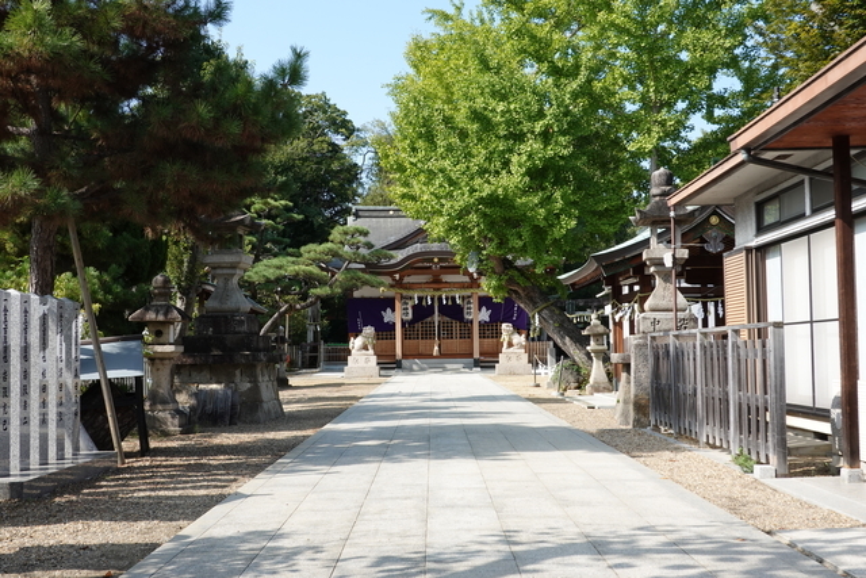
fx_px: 1083
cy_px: 289
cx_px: 433
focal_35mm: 45
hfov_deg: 43.6
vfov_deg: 29.9
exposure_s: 1/100
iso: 125
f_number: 9
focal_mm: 16.54
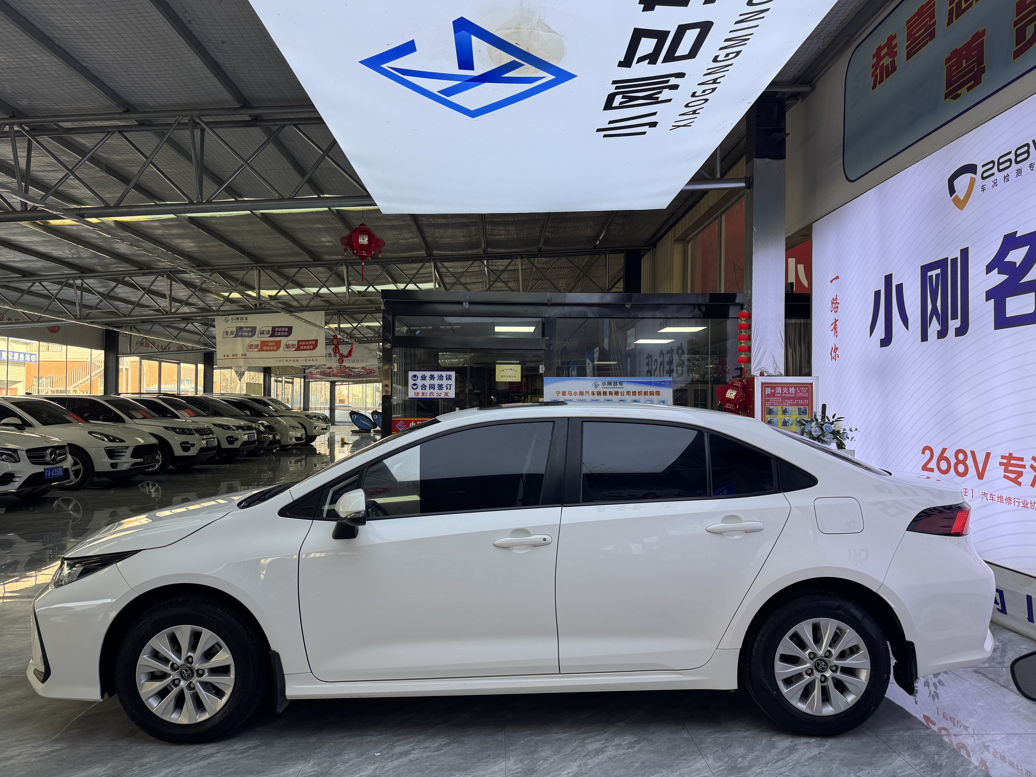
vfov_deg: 56.8
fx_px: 718
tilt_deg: +1.7
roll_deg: +0.4
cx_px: 518
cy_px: 388
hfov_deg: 71.6
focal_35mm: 24
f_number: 1.78
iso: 80
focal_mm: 6.76
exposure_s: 1/350
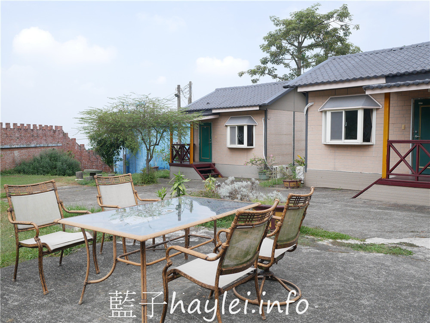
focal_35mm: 30
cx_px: 215
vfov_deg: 46.8
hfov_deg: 60.0
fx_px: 373
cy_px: 162
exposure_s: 1/500
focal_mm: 15
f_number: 4
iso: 200
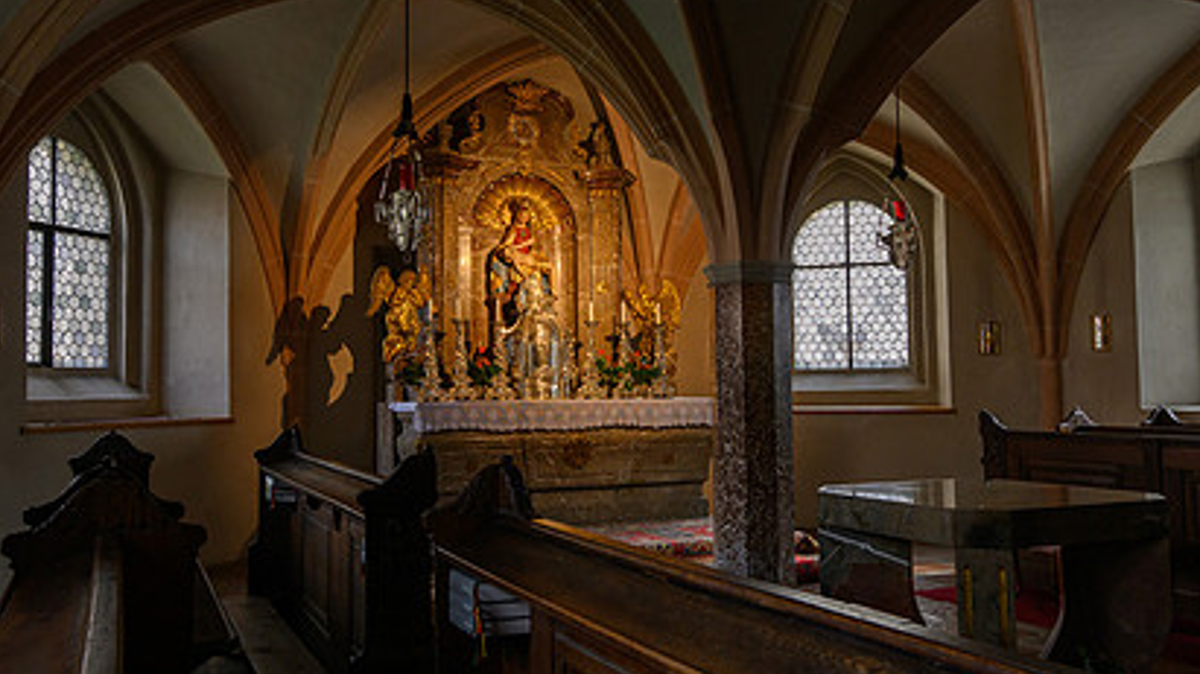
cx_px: 534
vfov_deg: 37.8
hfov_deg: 62.5
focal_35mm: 31
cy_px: 333
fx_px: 986
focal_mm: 14
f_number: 6.3
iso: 500
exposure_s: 1/8
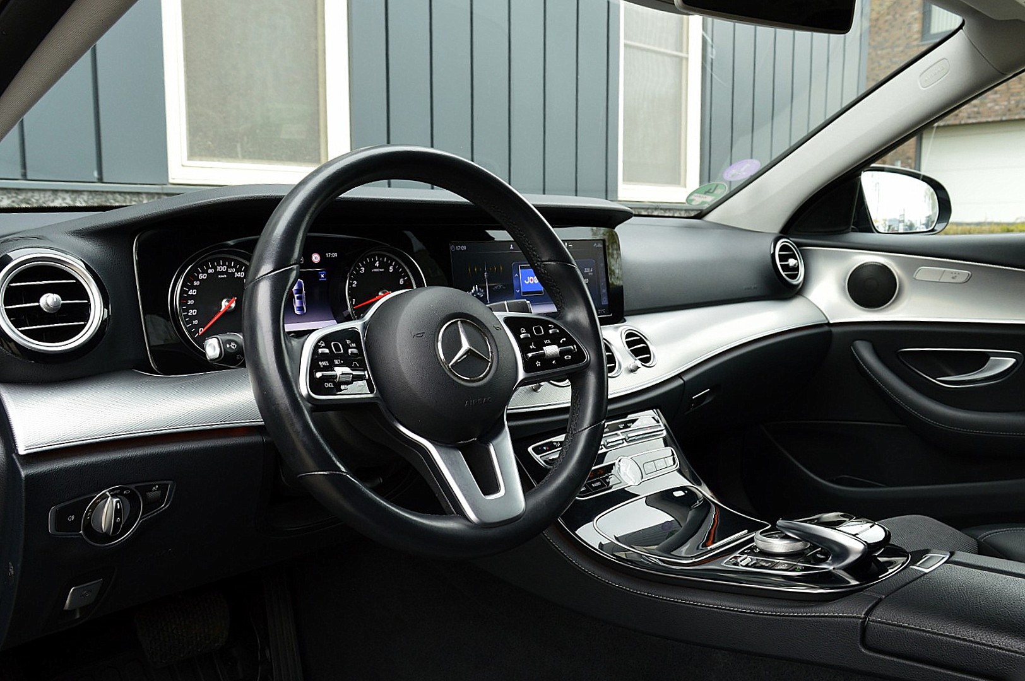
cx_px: 512
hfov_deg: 67.4
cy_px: 340
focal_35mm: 27
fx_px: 768
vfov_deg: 47.9
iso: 450
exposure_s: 1/60
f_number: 8
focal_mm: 18
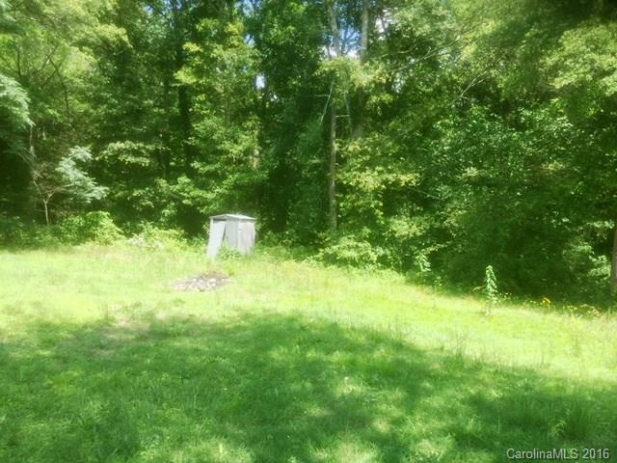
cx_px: 308
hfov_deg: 58.4
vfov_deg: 45.4
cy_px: 232
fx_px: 553
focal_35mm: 31
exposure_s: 1/303
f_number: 2.4
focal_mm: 3.3
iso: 25
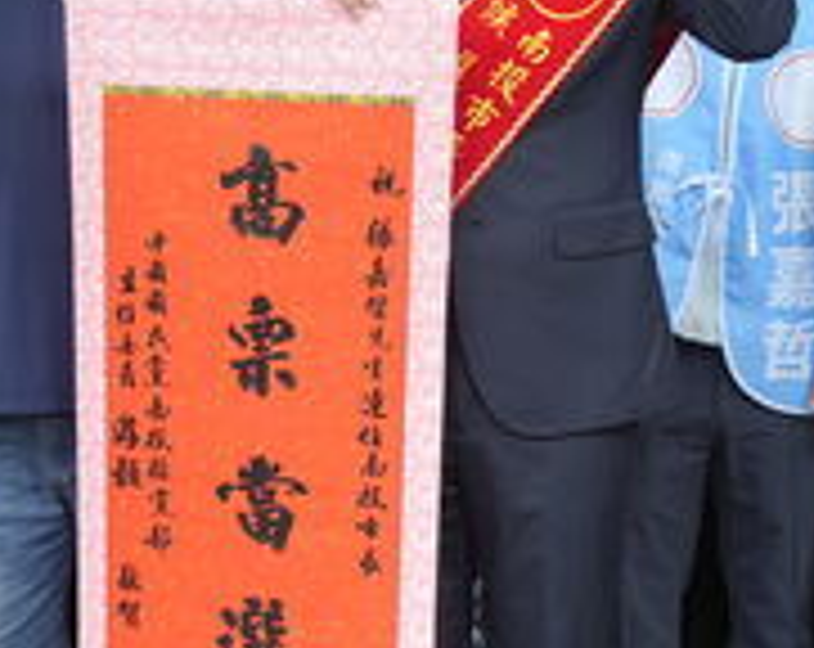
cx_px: 405
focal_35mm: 106
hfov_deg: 18.1
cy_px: 297
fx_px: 2548
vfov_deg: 14.5
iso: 400
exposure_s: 1/160
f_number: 4
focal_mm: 34
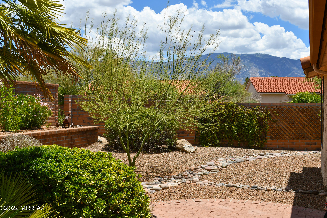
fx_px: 436
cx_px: 164
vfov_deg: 28.1
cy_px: 109
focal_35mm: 48
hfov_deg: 41.1
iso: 100
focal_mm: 32
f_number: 9
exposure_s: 1/320
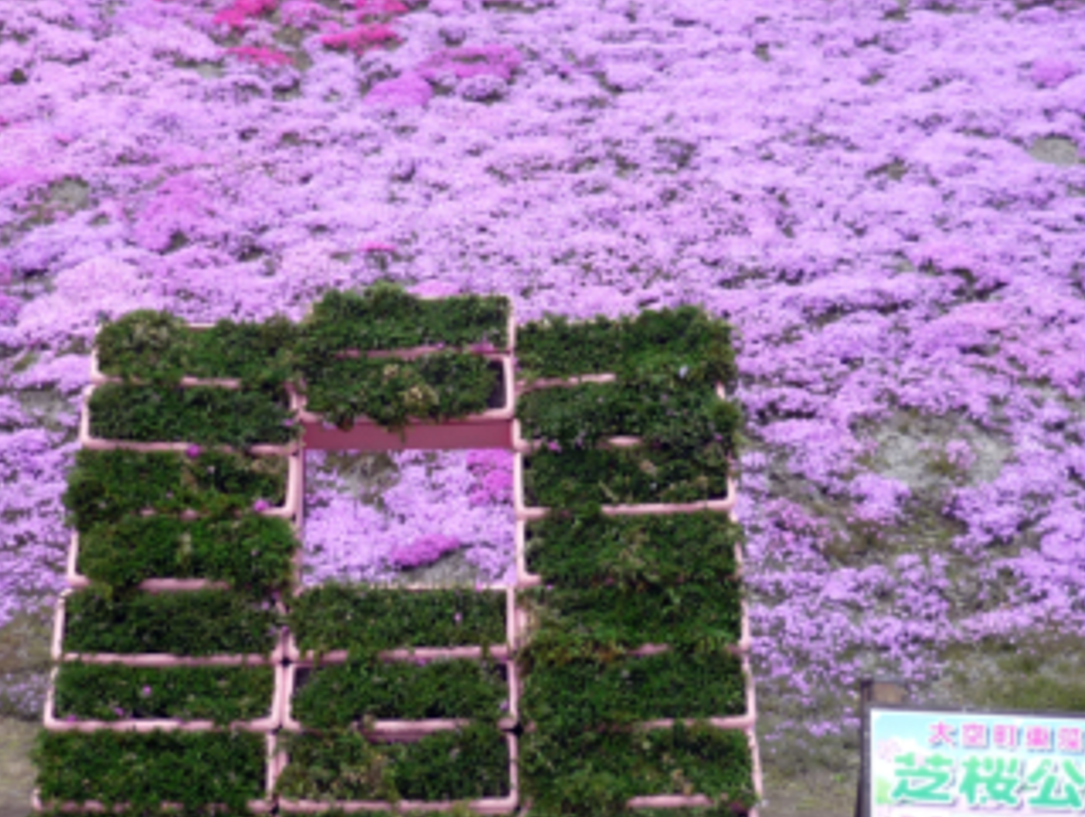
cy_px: 306
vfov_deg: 23.6
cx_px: 503
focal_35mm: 62
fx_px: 1946
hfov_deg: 31.2
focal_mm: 5.5
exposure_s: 1/320
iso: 100
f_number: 2.8
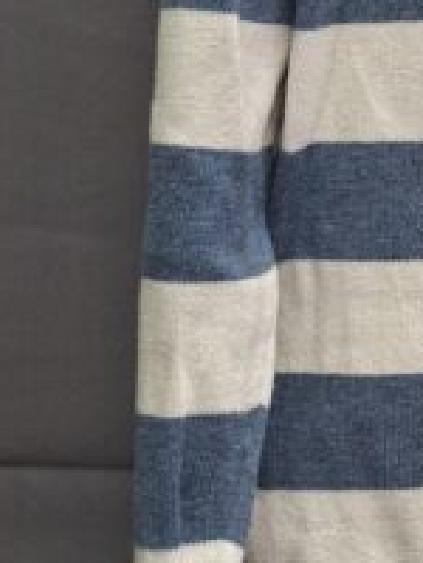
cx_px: 815
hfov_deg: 13.9
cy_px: 203
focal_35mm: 92
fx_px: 1499
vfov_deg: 21.3
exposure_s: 1/60
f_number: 1.8
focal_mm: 5.54
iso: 50
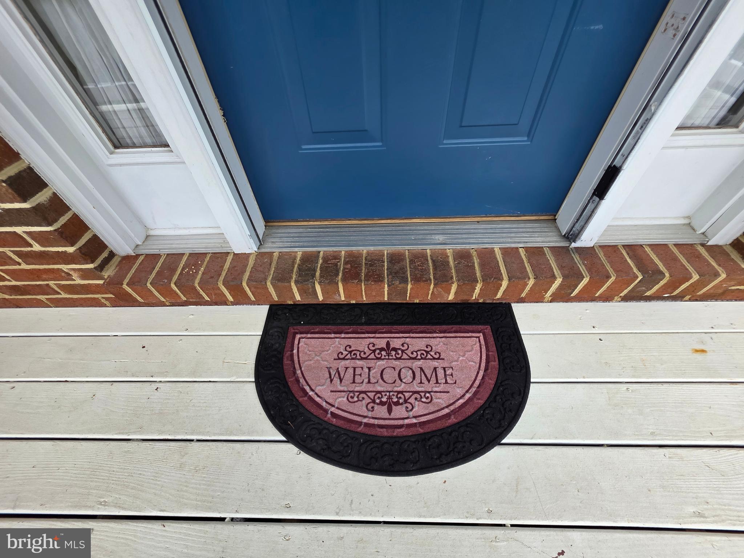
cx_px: 372
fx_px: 279
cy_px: 279
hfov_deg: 106.2
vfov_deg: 89.9
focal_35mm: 13
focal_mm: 2.2
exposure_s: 1/258
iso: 40
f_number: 1.9
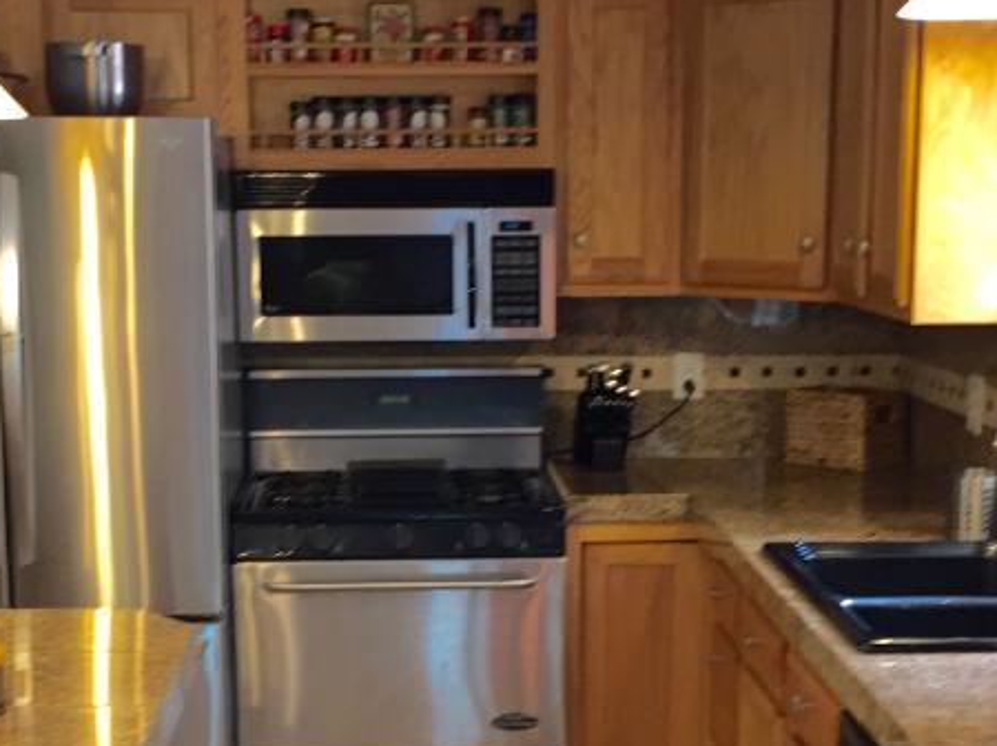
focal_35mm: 66
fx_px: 1900
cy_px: 547
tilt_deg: -7.7
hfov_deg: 29.4
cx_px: 432
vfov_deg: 22.1
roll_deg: -0.6
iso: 80
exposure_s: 1/30
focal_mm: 4.15
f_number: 2.2
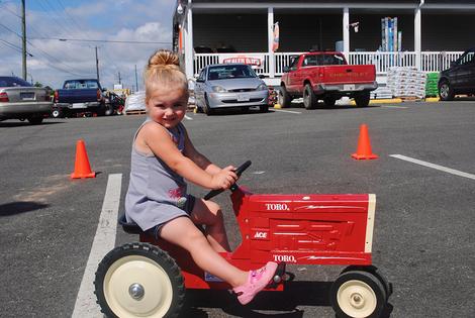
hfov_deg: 44.9
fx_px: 575
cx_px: 238
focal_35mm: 44
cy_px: 159
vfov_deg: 31.0
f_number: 9
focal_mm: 29
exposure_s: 1/320
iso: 100
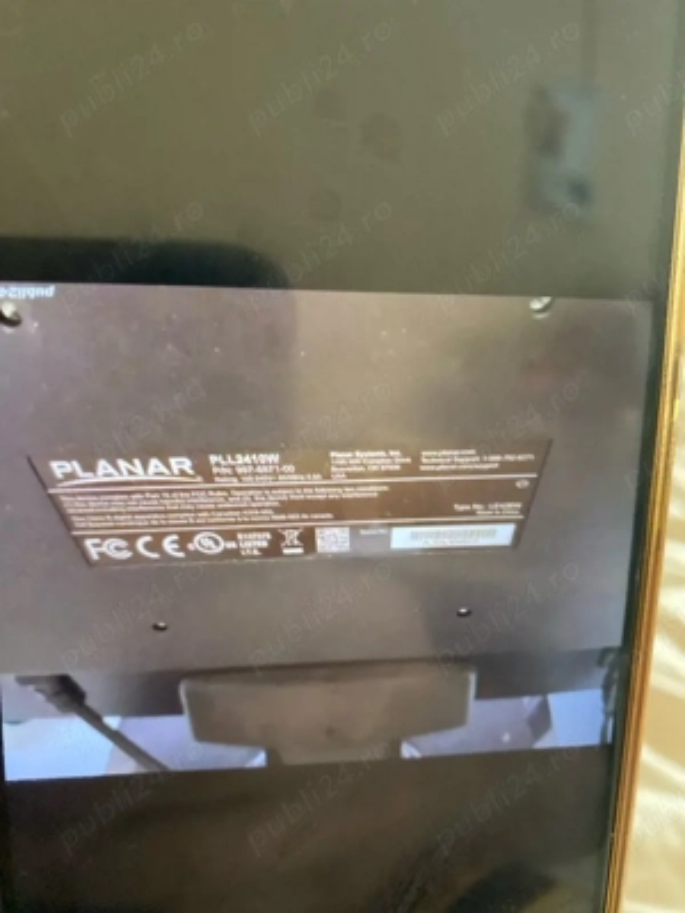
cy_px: 456
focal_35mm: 26
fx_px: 686
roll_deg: -8.3
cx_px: 342
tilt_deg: -22.8
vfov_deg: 67.3
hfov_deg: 53.1
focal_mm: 4.25
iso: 500
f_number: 1.8
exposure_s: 1/47
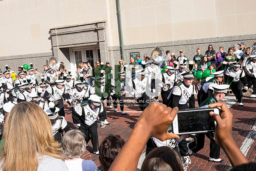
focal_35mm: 41
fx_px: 292
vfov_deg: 32.6
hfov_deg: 47.4
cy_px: 86
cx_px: 128
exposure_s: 1/320
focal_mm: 27
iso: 400
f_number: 11
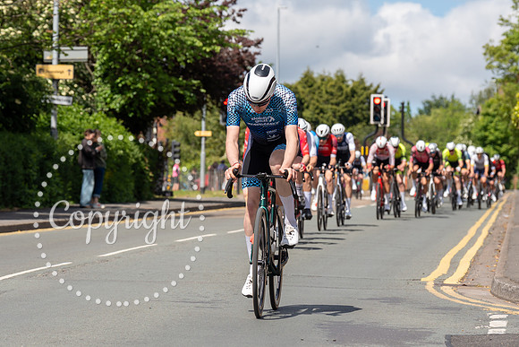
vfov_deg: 7.4
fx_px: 2693
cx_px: 220
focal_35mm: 187
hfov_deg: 11.0
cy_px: 148
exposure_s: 1/1000
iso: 200
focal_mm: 124
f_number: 5.6
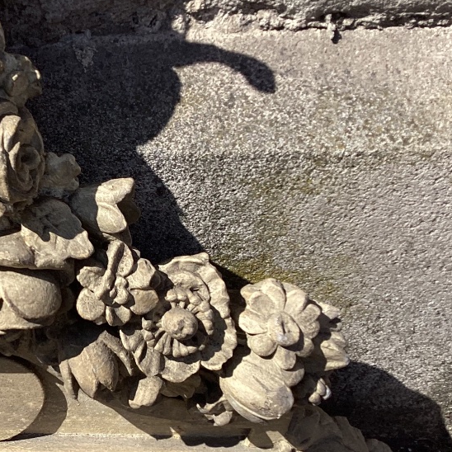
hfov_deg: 27.2
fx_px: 886
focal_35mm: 60
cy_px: 282
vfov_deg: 28.5
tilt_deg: -45.3
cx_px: 16
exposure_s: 1/1199
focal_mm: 3.3
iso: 25
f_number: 2.4
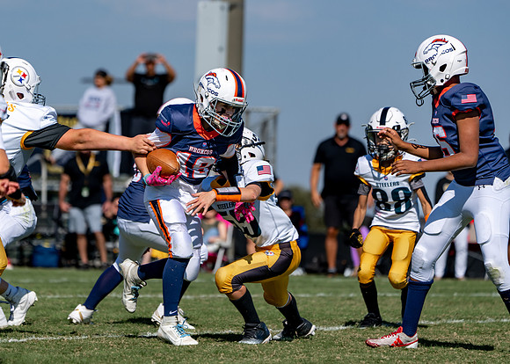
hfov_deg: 6.2
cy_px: 161
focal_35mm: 326
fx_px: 4727
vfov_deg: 4.4
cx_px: 201
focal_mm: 274
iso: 125
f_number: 5.6
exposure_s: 1/1250
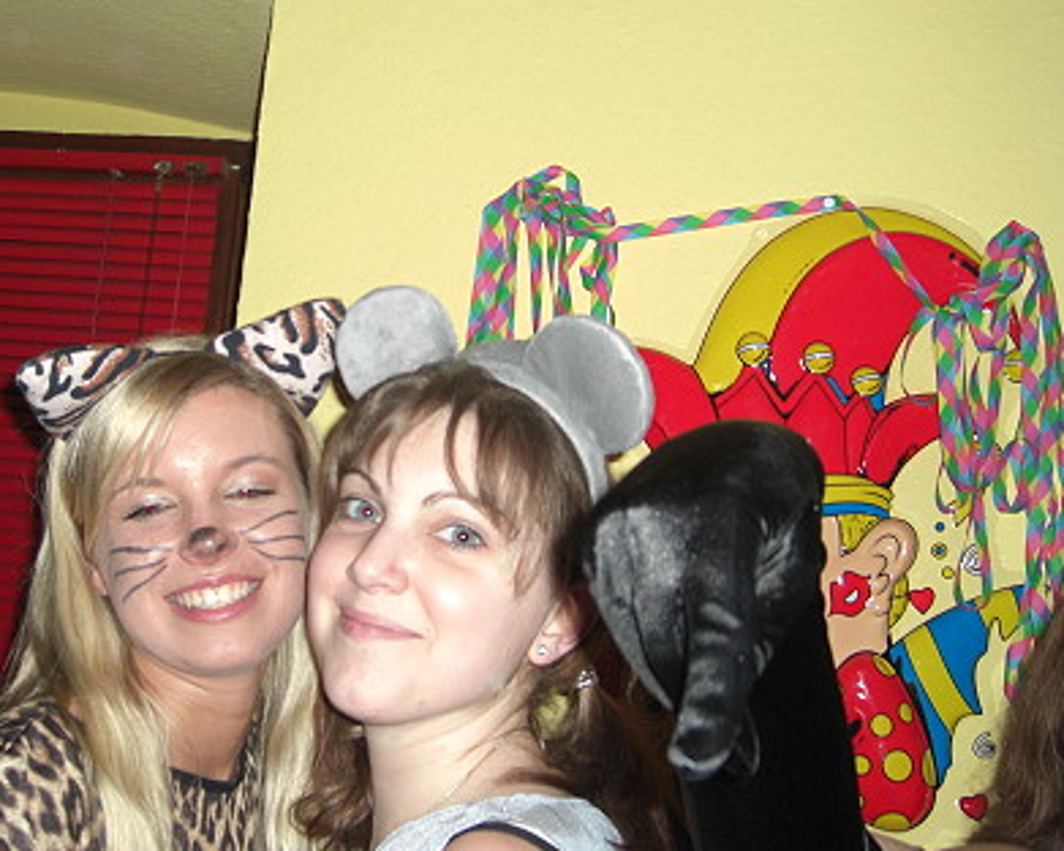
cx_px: 369
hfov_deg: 36.3
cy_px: 319
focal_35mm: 51
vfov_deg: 29.6
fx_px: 1606
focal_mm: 7.9
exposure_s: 1/60
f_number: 2.8
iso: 200
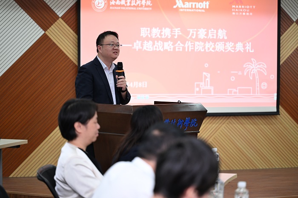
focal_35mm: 105
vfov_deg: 13.0
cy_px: 99
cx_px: 149
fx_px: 869
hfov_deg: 19.5
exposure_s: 1/200
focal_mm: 105
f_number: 2.8
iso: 1100
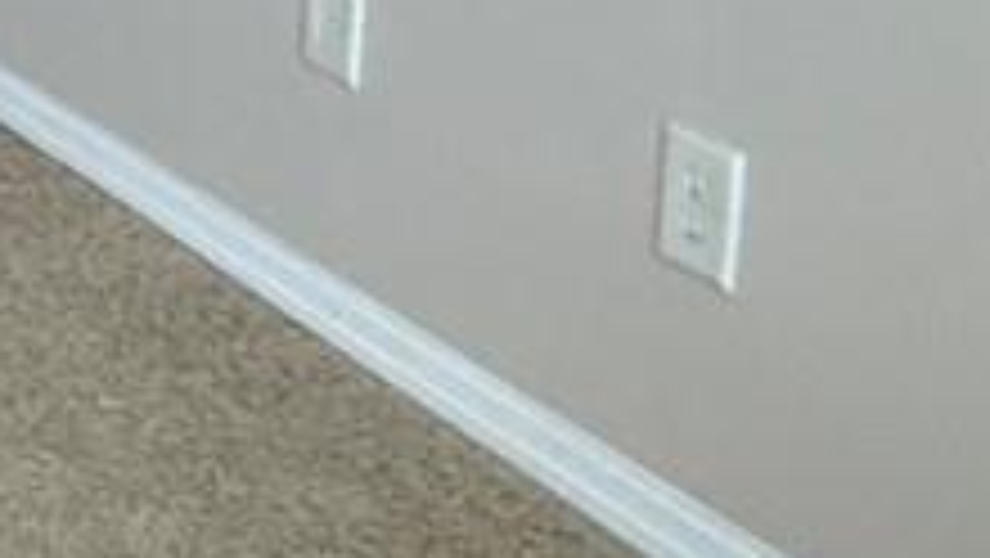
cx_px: -1552
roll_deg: -0.4
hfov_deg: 13.1
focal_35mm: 111
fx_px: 2915
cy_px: -806
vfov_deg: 9.6
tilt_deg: -3.0
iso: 250
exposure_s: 1/60
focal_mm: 2.22
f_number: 2.2
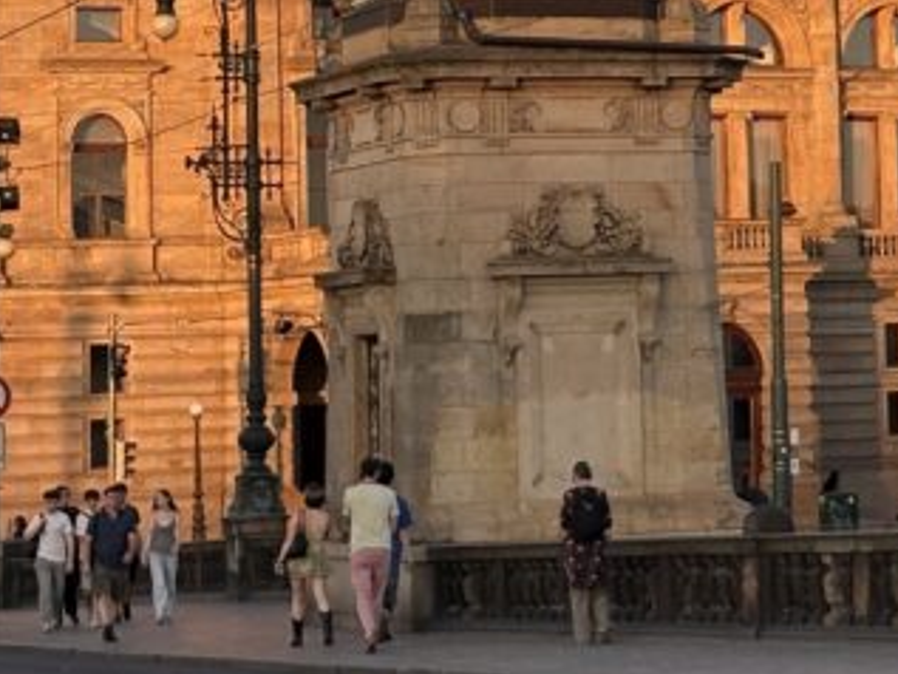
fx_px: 4360
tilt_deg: +5.7
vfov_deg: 8.7
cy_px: -139
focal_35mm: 168
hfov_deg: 11.7
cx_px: 850
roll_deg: +3.1
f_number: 1.6
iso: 32
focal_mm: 5.96
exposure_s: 1/523
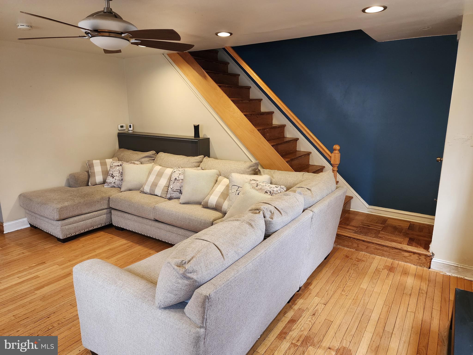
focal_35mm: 23
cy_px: 178
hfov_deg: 73.9
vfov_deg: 58.9
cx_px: 236
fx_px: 314
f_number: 1.8
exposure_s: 1/120
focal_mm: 6.4
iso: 400
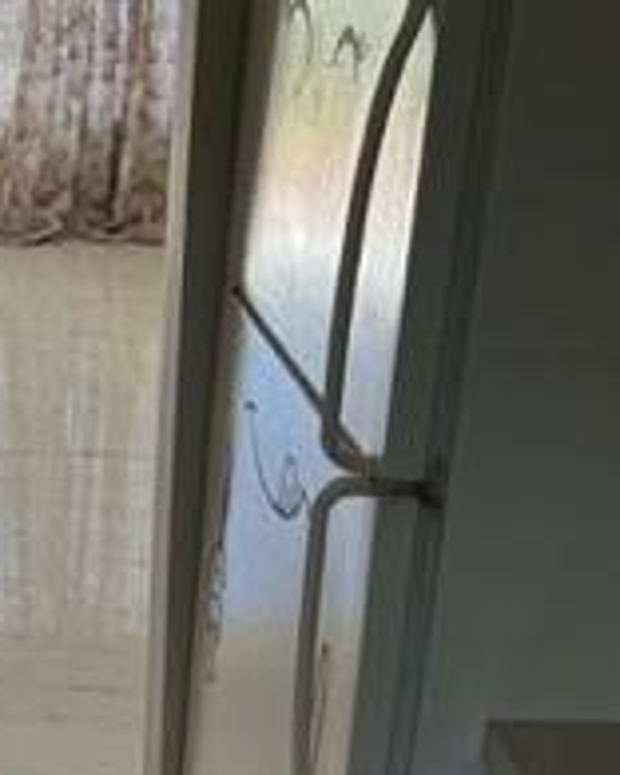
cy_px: 318
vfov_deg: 24.7
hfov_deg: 18.2
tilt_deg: -16.7
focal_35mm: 77
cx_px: -250
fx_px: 1766
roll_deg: +0.5
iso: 80
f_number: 1.78
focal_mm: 6.86
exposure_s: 1/414
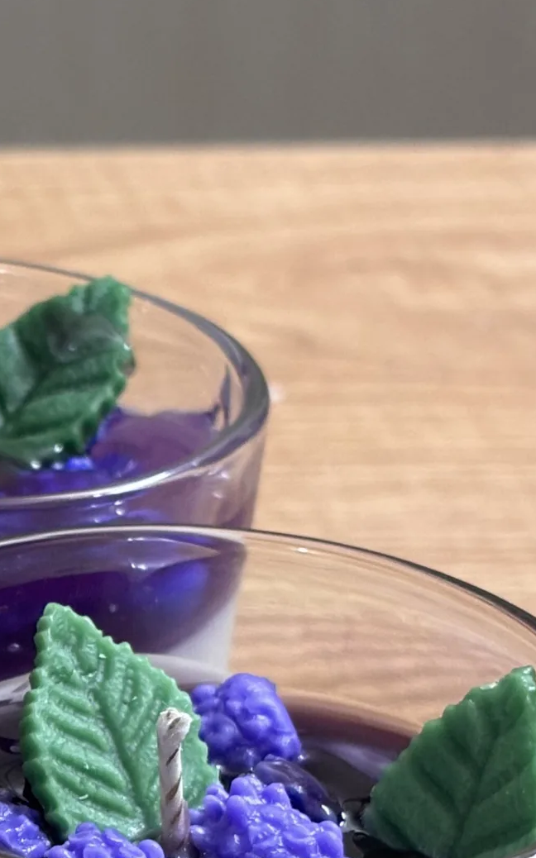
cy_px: 728
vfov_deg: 15.2
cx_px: -242
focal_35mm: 136
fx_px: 3181
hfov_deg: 9.4
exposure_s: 1/33
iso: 200
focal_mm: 5.96
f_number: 1.6
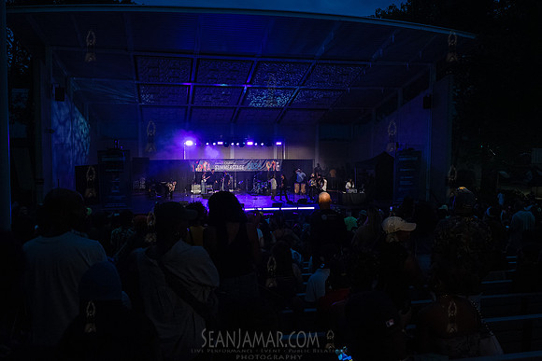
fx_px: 486
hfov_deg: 58.3
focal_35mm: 32
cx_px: 272
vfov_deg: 40.8
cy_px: 172
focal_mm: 29
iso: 5000
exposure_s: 1/800
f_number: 3.5
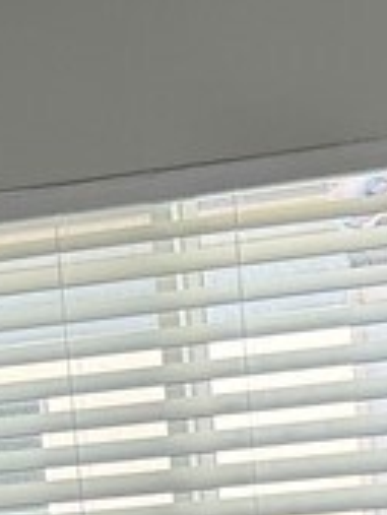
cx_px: 125
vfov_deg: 11.9
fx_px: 2159
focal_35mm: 145
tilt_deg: -16.8
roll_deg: +5.4
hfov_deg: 10.2
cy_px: 1070
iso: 80
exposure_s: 1/161
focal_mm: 6.76
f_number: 1.78
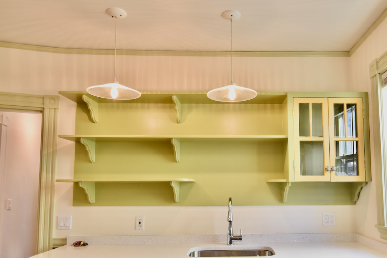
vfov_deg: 45.2
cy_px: 155
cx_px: 242
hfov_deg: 63.4
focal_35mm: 29
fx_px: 308
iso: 450
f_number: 2.8
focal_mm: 15
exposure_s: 1/125
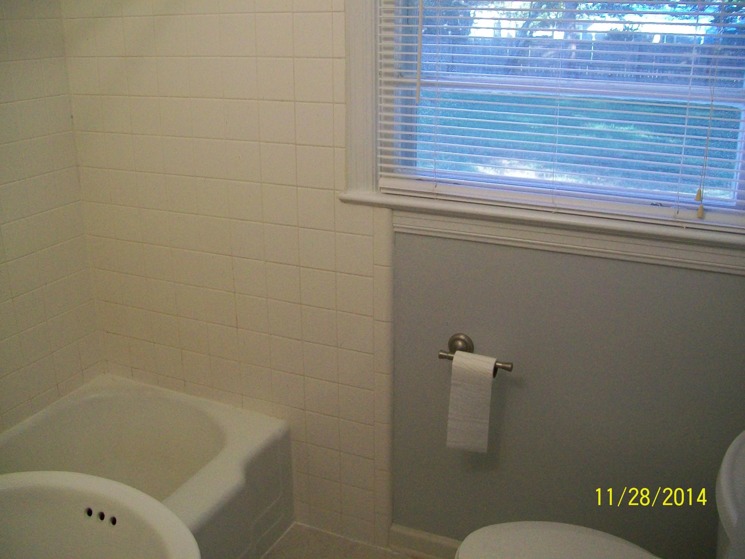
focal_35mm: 34
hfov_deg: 54.0
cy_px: 280
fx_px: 732
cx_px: 372
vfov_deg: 41.8
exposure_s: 1/125
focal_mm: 6.1
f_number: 2.7
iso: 339
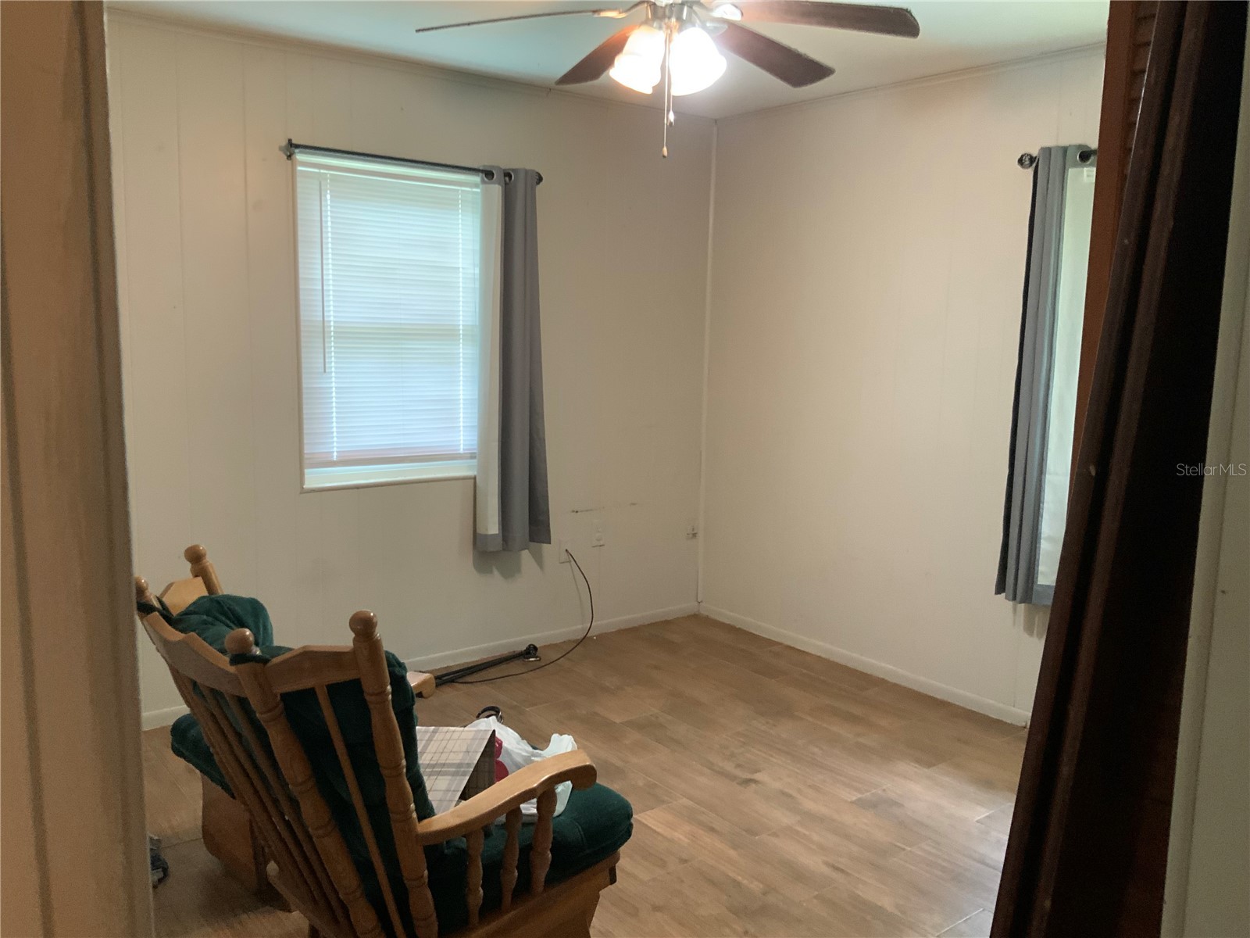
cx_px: 625
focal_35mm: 29
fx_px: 1047
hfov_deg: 61.7
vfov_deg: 48.2
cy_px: 469
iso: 250
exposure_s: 1/40
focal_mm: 3
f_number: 1.8
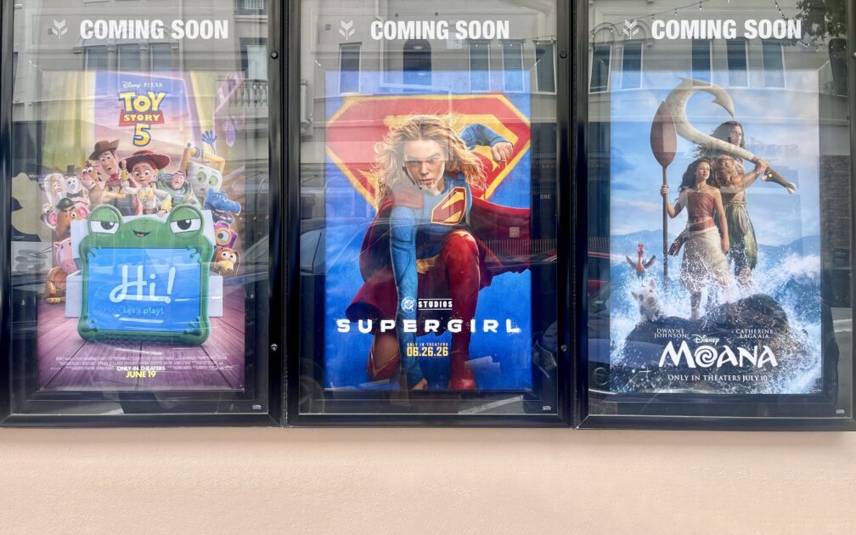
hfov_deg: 66.5
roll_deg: +1.2
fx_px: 653
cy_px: 214
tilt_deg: +2.0
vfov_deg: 44.3
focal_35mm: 28
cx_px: 428
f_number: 1.6
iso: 40
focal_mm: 5.1
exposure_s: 1/219
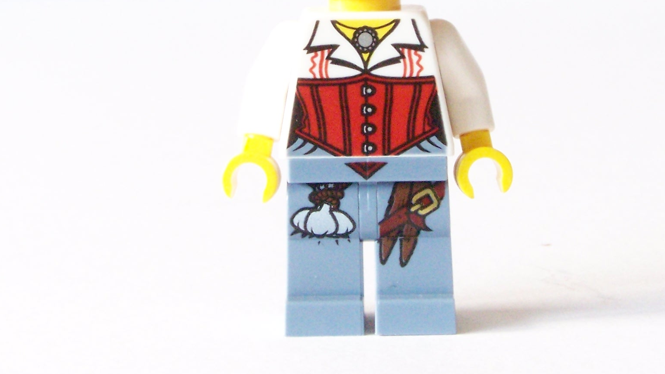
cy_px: 46
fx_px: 2063
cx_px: 376
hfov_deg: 18.3
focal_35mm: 117
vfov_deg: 10.3
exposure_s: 1/2
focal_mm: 10.7
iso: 400
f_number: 6.3
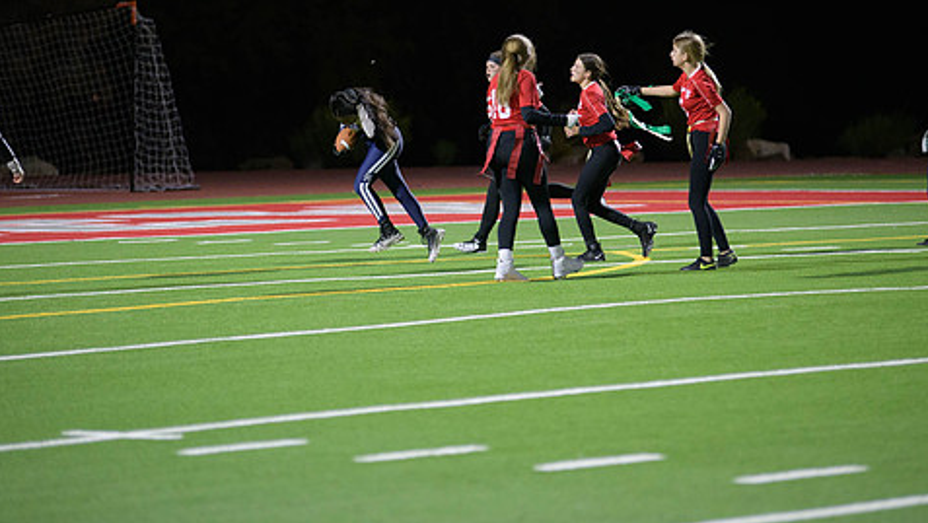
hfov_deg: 10.3
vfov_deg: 5.8
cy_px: 170
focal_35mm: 210
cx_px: 465
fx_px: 5171
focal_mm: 165
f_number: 2.8
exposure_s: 1/640
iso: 4000
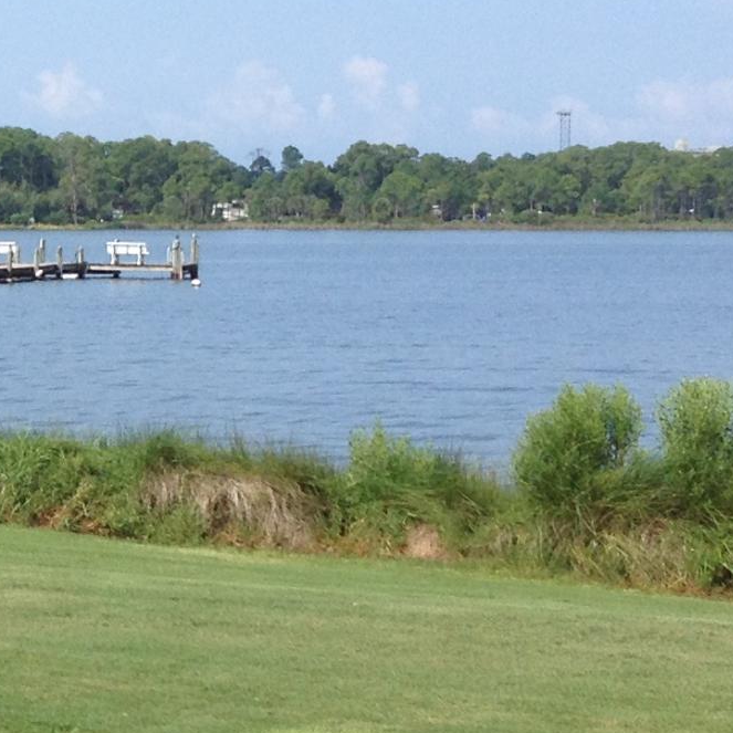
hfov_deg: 11.9
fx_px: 3354
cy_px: 258
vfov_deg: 12.5
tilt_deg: -1.1
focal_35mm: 140
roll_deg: +0.0
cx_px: -389
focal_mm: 4.28
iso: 50
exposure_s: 1/1672
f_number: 2.4
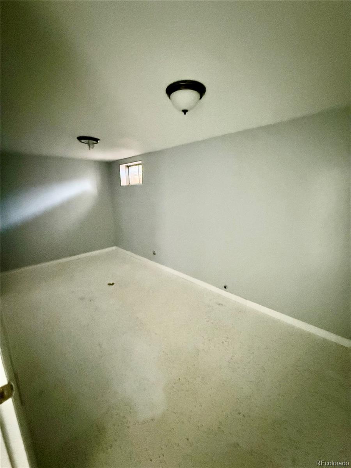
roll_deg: +1.7
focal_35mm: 14
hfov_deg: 85.7
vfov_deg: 102.1
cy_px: 234
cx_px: 176
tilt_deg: -11.6
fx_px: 189
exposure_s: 1/24
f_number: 2.2
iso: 2500
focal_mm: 2.22
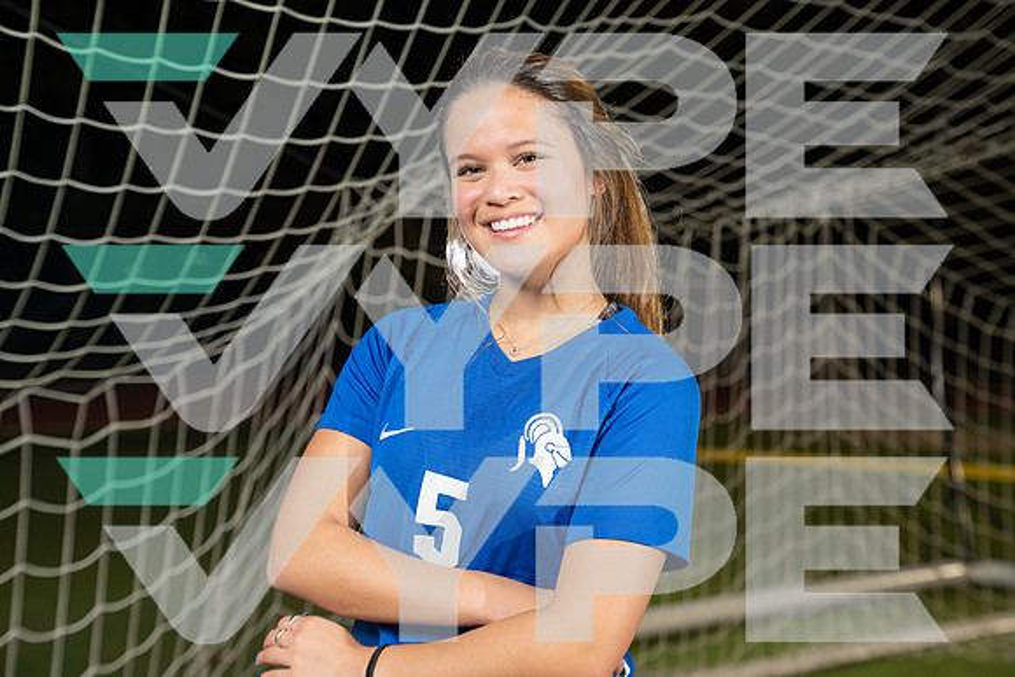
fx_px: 1748
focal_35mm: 62
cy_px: 338
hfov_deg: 32.4
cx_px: 508
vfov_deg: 21.9
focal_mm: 62
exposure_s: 1/125
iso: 640
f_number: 4
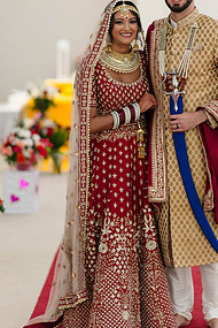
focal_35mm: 134
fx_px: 1217
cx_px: 150
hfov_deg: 10.2
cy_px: 99
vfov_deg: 15.3
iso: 400
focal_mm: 85
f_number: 1.8
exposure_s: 1/250
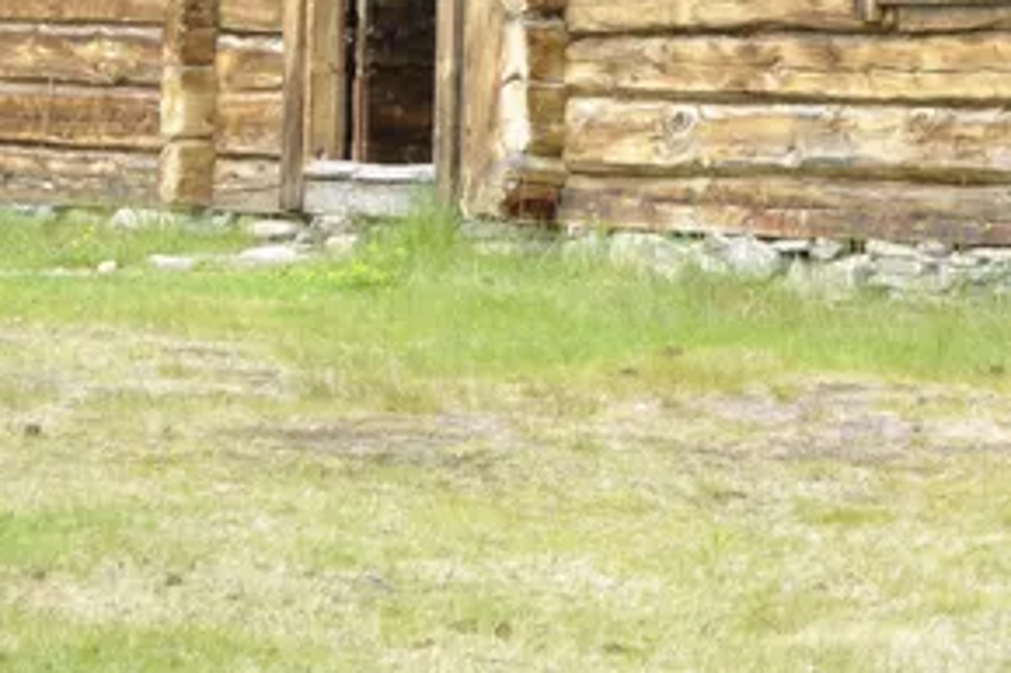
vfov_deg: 6.8
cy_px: -133
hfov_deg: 10.2
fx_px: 5641
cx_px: 994
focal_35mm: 201
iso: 200
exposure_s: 1/200
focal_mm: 38
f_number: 4.8
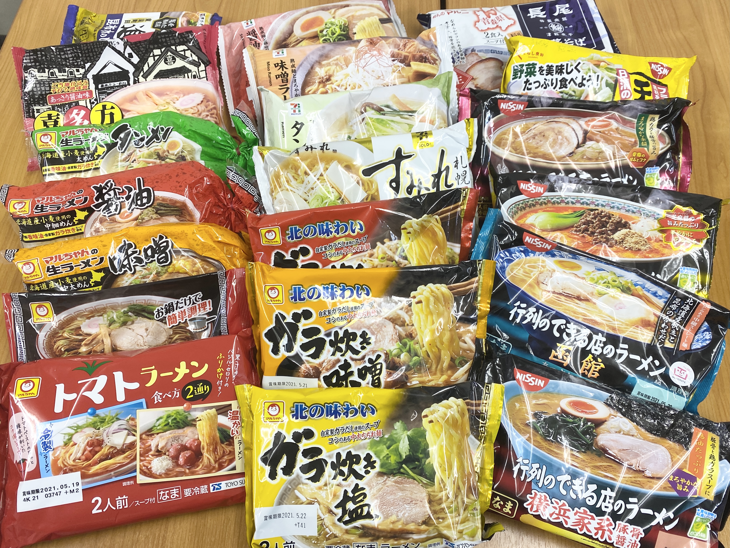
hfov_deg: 67.3
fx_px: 548
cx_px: 365
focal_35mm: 26
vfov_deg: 53.1
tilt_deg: -62.9
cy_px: 274
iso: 100
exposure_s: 1/100
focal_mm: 4.25
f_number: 1.8
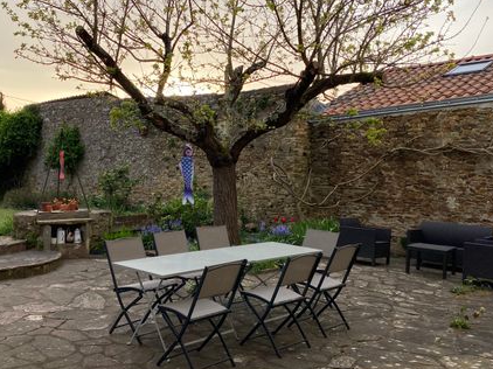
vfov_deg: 38.6
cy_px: 176
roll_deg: -0.9
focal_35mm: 37
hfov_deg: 50.0
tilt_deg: +0.4
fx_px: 527
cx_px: 214
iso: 32
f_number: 1.8
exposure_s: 1/557
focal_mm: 4.25
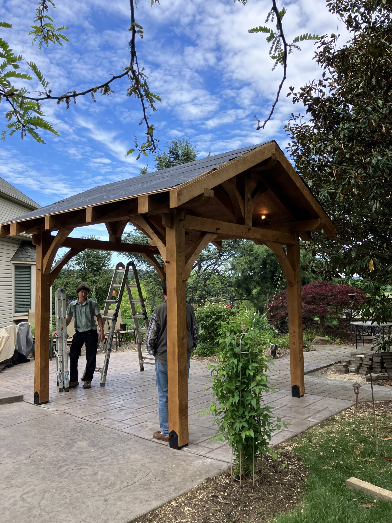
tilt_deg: +3.5
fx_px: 423
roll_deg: +0.3
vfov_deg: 63.4
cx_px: 196
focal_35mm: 28
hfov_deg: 49.7
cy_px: 262
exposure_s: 1/623
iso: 32
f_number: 1.8
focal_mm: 3.99
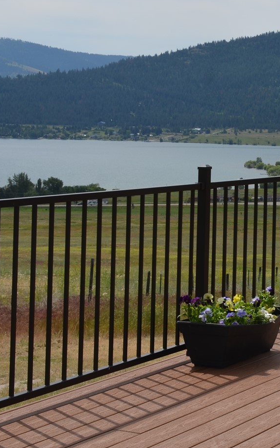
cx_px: 372
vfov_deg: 20.9
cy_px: 97
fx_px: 1199
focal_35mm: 98
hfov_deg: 12.8
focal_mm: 27
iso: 100
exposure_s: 1/250
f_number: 10
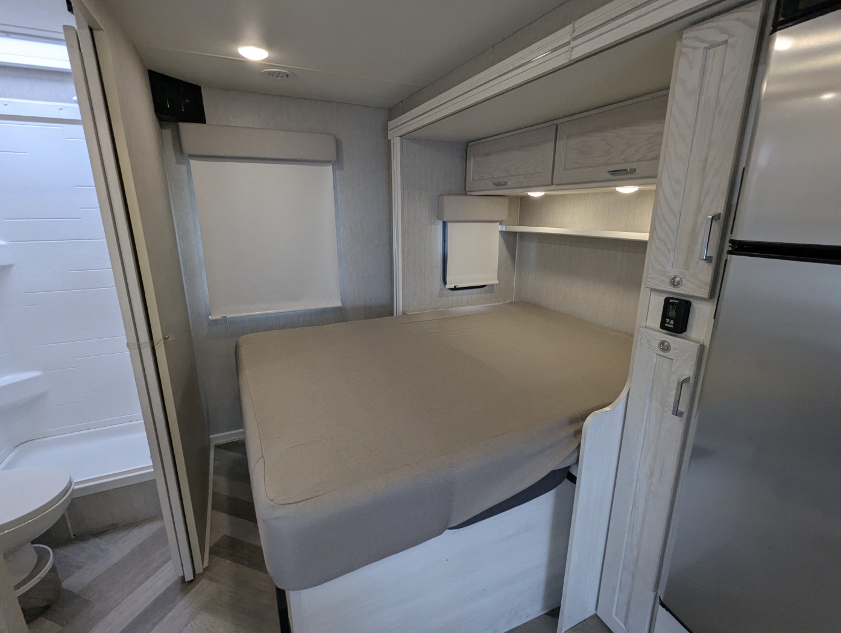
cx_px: 420
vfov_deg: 78.2
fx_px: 389
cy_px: 316
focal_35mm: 16
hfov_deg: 94.4
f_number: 2.2
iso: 191
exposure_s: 1/184
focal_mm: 2.35
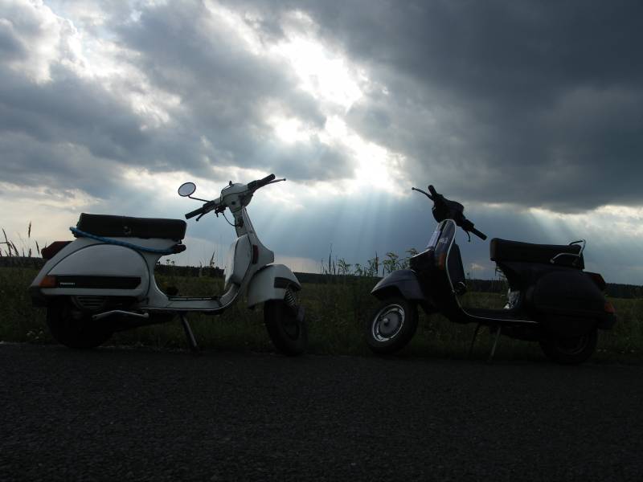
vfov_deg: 42.9
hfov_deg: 55.4
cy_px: 241
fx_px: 613
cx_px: 322
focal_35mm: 33
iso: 50
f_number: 2.8
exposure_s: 1/800
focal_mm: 8.5
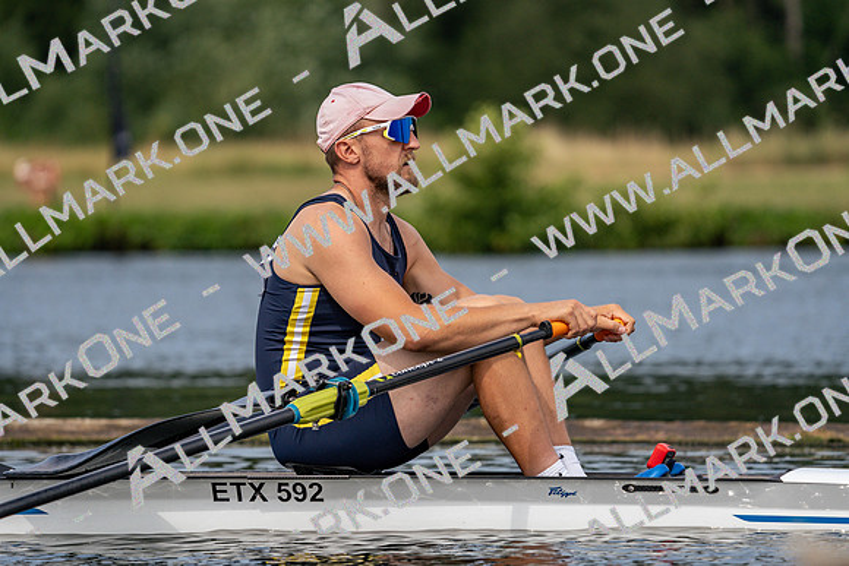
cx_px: 424
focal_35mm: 356
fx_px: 8397
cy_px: 283
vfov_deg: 3.9
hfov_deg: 5.8
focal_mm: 356
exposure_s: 1/1600
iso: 320
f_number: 6.3
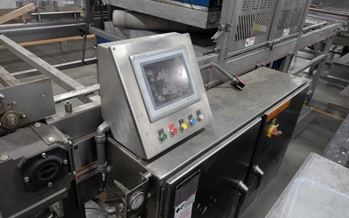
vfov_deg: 47.6
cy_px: 113
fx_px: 247
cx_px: 174
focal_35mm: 26
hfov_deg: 70.4
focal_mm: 6.9
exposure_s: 1/60
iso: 573
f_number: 1.68
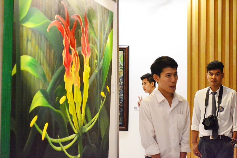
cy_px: 79
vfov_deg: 19.7
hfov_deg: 29.2
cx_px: 118
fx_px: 454
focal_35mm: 69
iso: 6400
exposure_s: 1/125
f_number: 5.6
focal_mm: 46
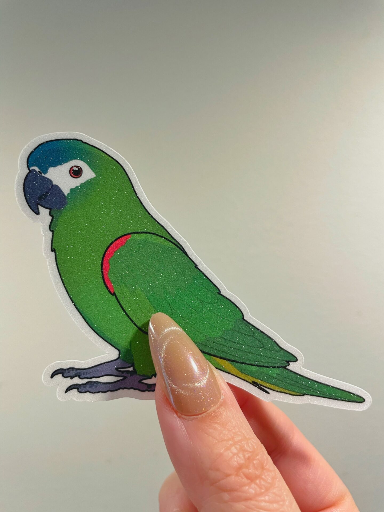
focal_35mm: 26
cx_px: 192
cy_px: 256
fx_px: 385
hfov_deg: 53.1
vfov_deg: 67.3
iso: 125
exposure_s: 1/75
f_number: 1.6
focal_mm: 4.2
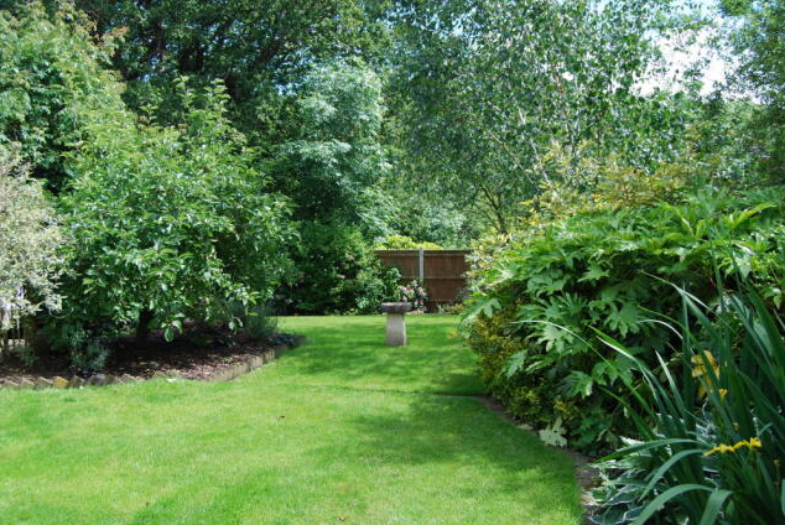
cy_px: 261
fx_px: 742
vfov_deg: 39.0
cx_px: 392
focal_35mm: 34
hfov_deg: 55.8
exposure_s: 1/125
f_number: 5.6
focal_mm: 22
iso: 100
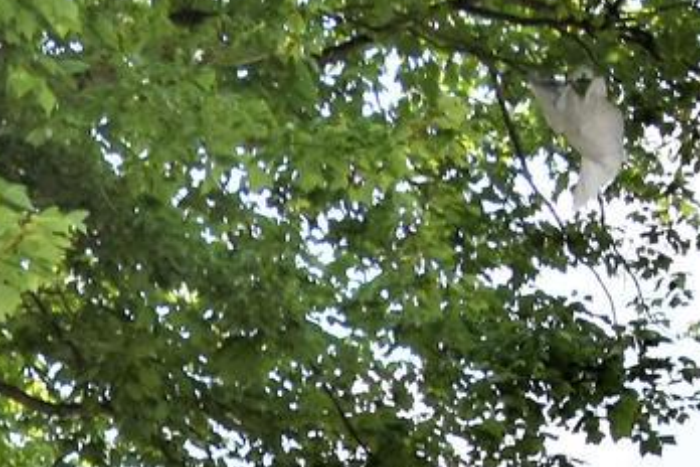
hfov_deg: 11.3
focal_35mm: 159
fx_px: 3091
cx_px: -817
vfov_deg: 7.7
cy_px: 1342
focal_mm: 18
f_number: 8
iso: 220
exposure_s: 1/500
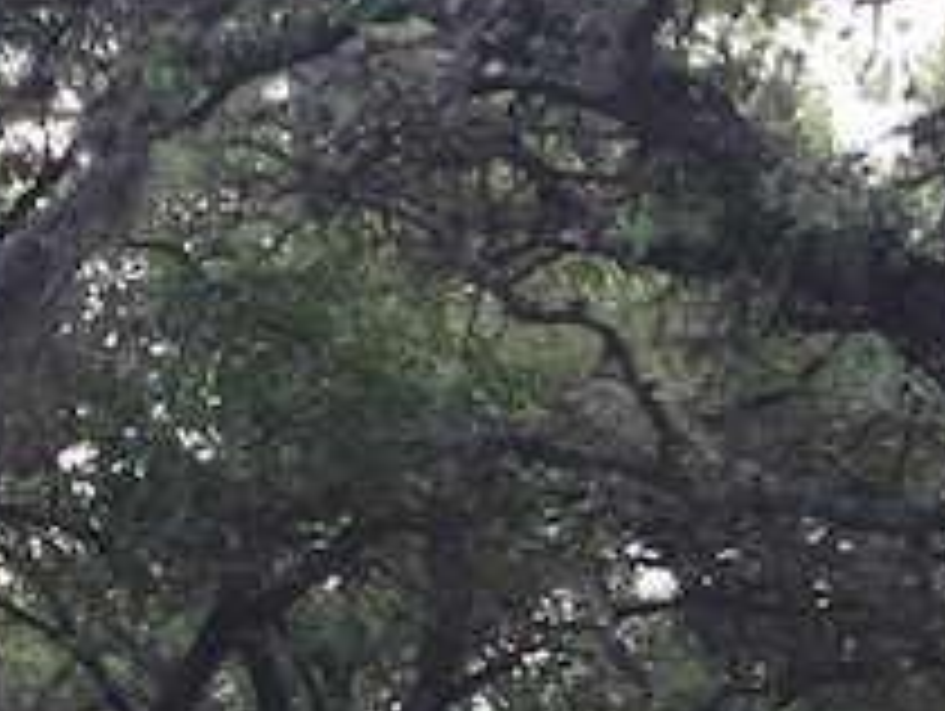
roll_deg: -4.9
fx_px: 3772
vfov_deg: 10.1
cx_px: -266
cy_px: 1341
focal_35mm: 138
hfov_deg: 13.8
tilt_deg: -2.9
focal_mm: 4.15
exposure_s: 1/60
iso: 40
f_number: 2.2
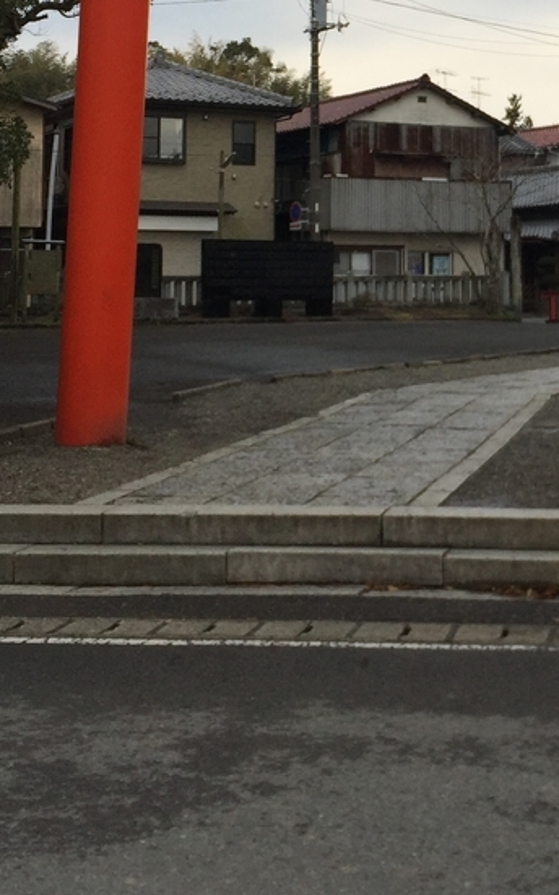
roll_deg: -0.2
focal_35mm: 67
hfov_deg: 19.1
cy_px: 182
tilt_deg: +6.1
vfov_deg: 29.9
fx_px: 1634
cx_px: 481
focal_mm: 4.15
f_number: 2.2
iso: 32
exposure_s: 1/388
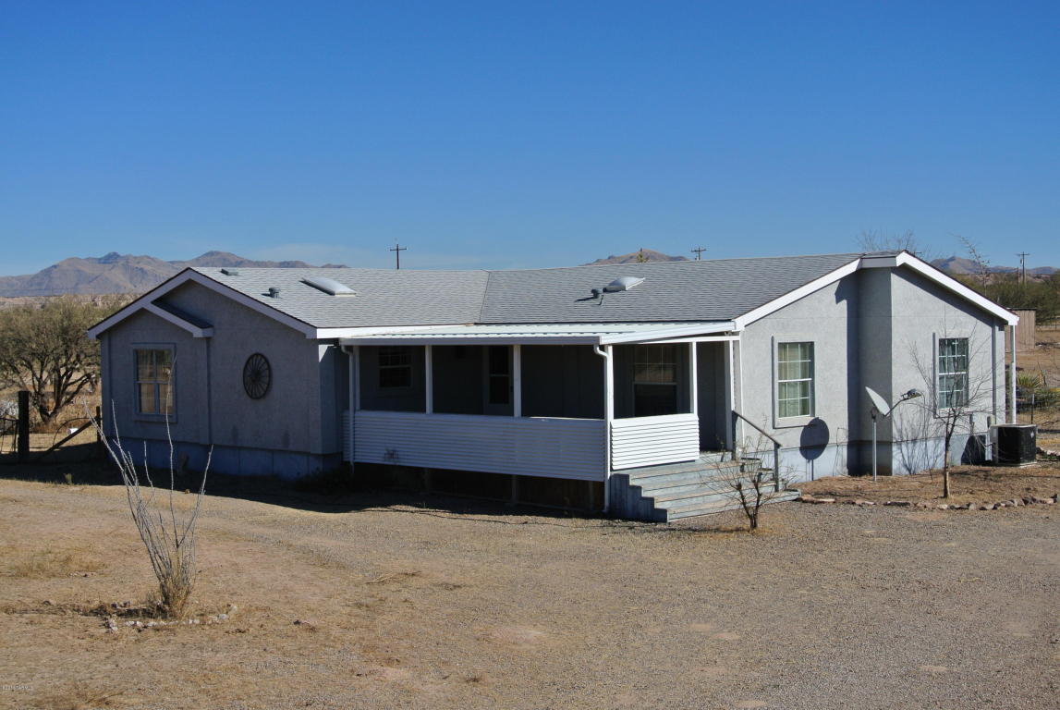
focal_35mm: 52
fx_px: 1533
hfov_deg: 38.1
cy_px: 355
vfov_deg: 26.1
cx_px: 530
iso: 100
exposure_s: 1/1000
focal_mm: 19.6
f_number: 5.6
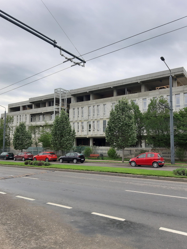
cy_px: 129
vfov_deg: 63.4
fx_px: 202
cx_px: 95
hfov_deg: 49.7
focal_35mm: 28
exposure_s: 1/971
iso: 40
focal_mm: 3.93
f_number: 1.7
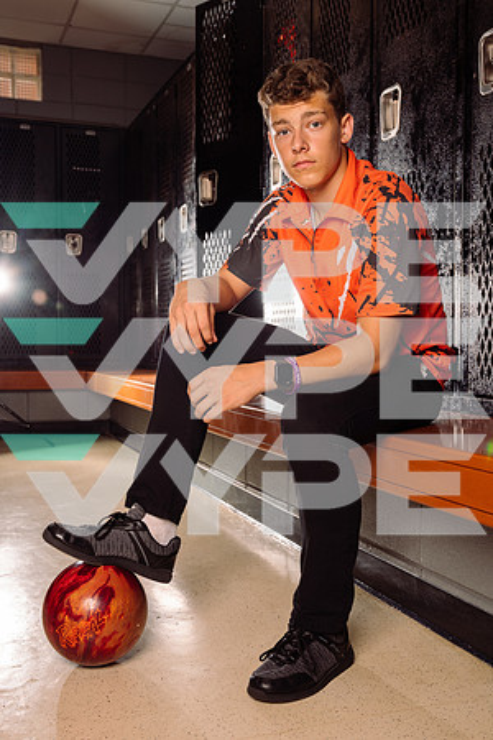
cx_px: 246
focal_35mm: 41
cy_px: 370
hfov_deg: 32.6
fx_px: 842
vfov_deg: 47.4
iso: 200
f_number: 7.1
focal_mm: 41
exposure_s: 1/200
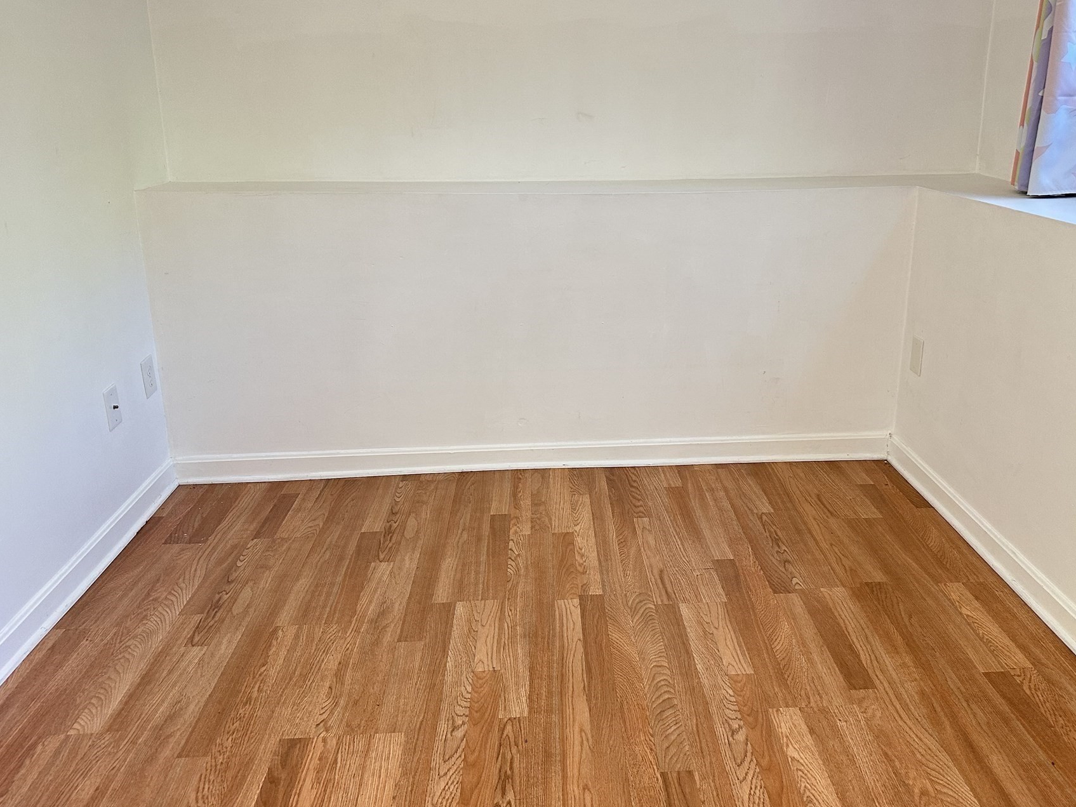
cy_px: 362
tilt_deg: -15.6
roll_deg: -0.3
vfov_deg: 48.1
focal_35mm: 29
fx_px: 901
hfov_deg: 61.5
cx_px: 599
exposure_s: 1/60
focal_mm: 6.86
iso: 250
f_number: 1.78
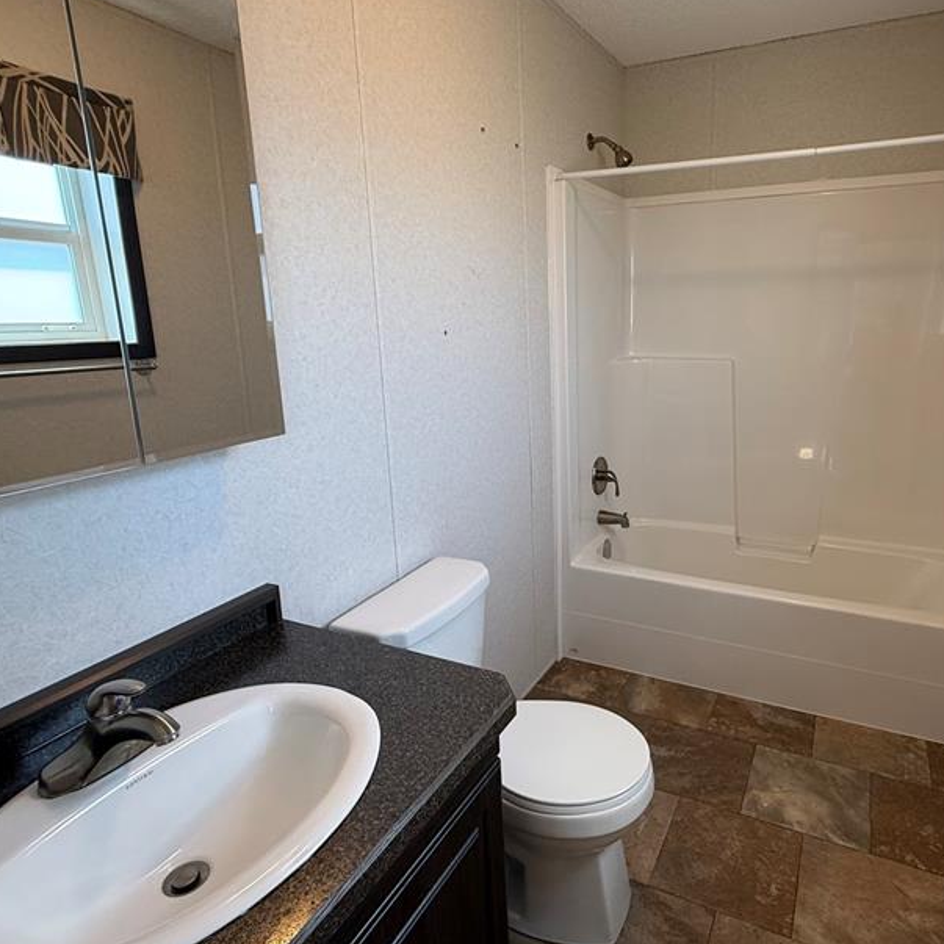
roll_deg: +1.3
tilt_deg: -12.3
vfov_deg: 72.1
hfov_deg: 71.4
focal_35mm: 21
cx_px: 567
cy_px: 457
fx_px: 648
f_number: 2.2
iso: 160
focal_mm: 2.22
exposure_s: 1/120
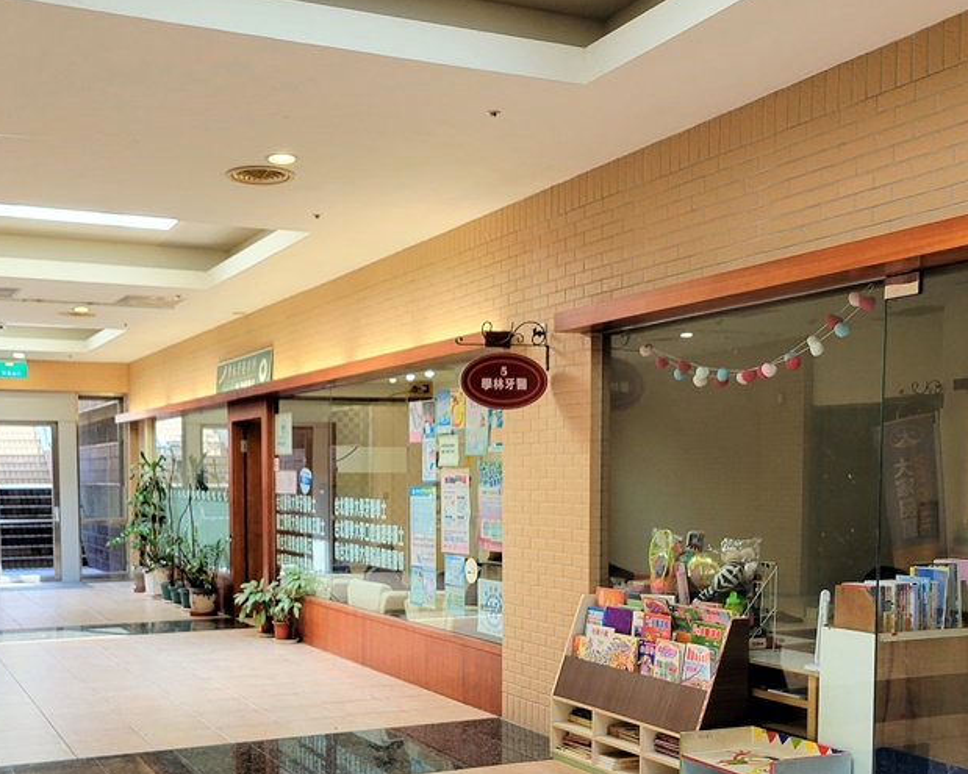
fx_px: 1174
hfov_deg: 44.4
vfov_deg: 35.8
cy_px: 568
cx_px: 361
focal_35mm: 41
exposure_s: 1/120
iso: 125
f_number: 1.8
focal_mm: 5.4
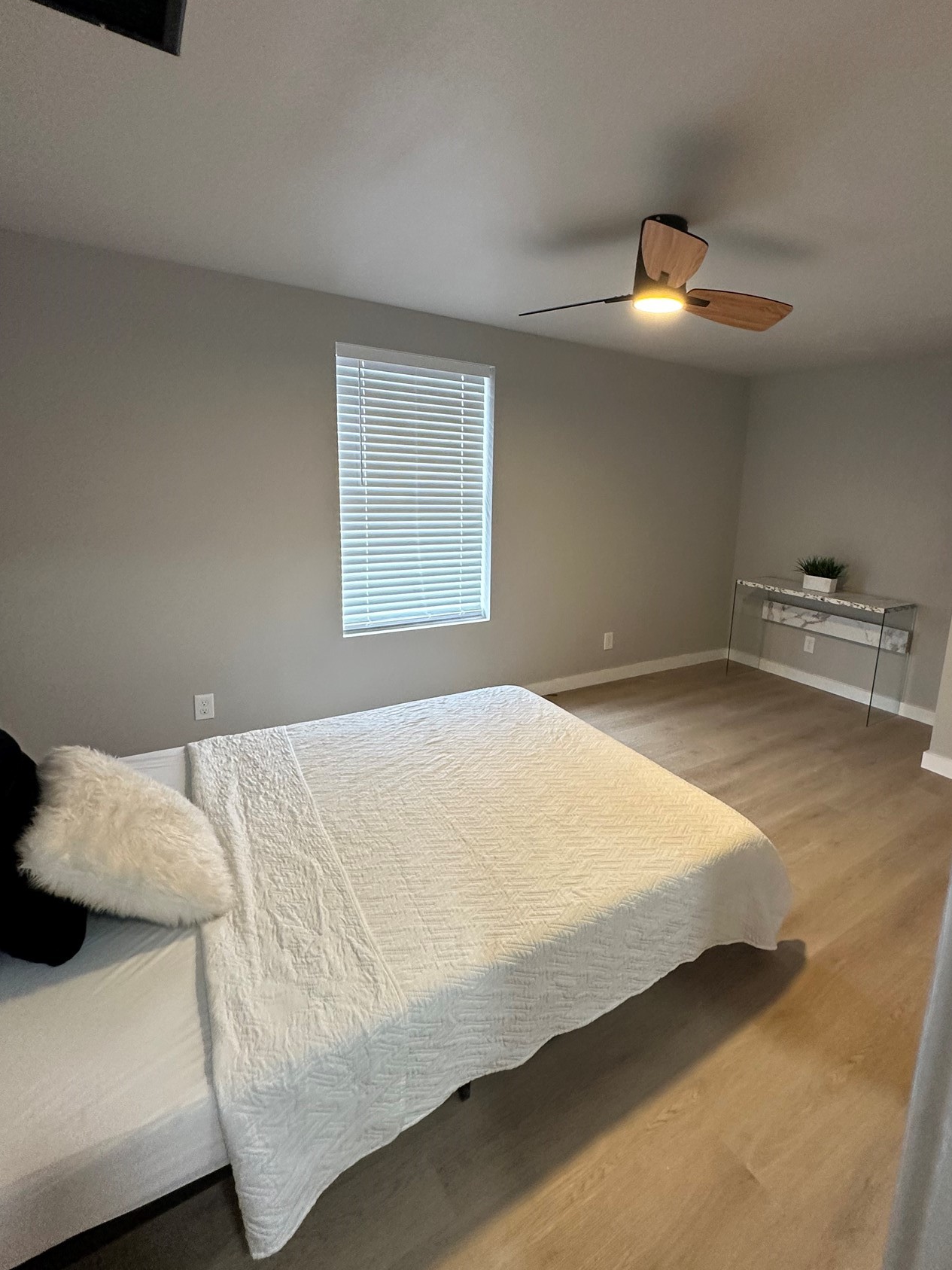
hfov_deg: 74.0
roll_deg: -5.1
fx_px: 623
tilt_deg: -10.5
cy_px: 595
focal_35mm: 17
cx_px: 565
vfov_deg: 90.9
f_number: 2.2
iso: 250
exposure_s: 1/120
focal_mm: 2.22
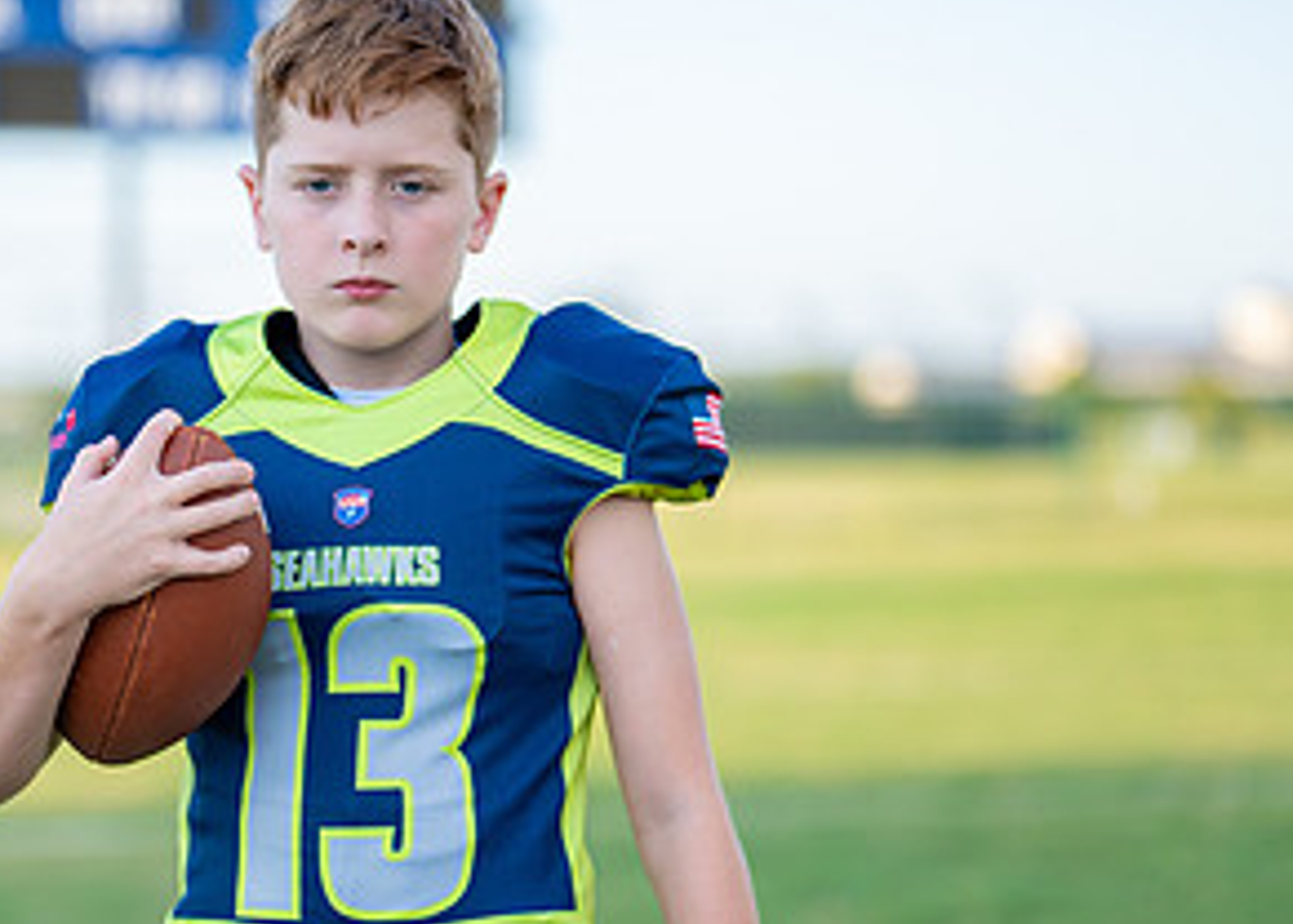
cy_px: 530
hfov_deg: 16.8
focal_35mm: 119
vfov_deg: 12.1
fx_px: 4371
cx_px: 382
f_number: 1.2
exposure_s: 1/2000
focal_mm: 50
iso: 100
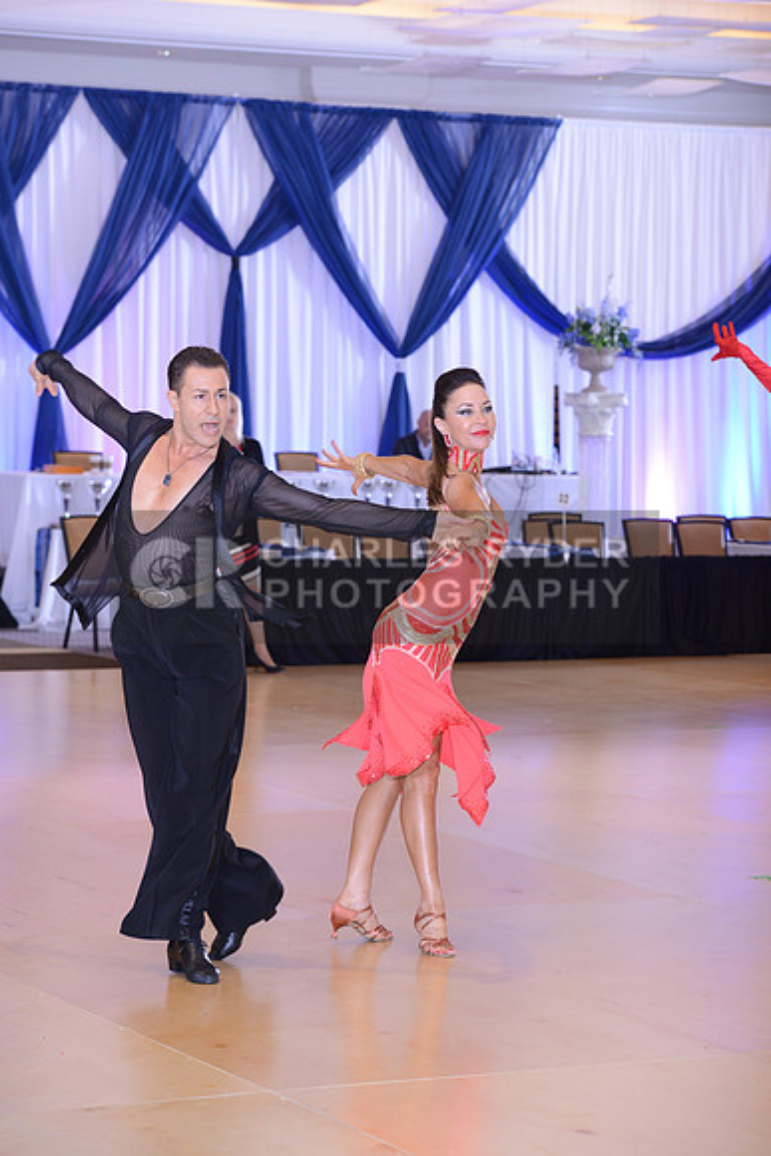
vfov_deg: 19.5
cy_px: 578
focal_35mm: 105
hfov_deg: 13.0
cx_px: 386
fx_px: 3371
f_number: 5
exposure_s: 1/250
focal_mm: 105
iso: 1250
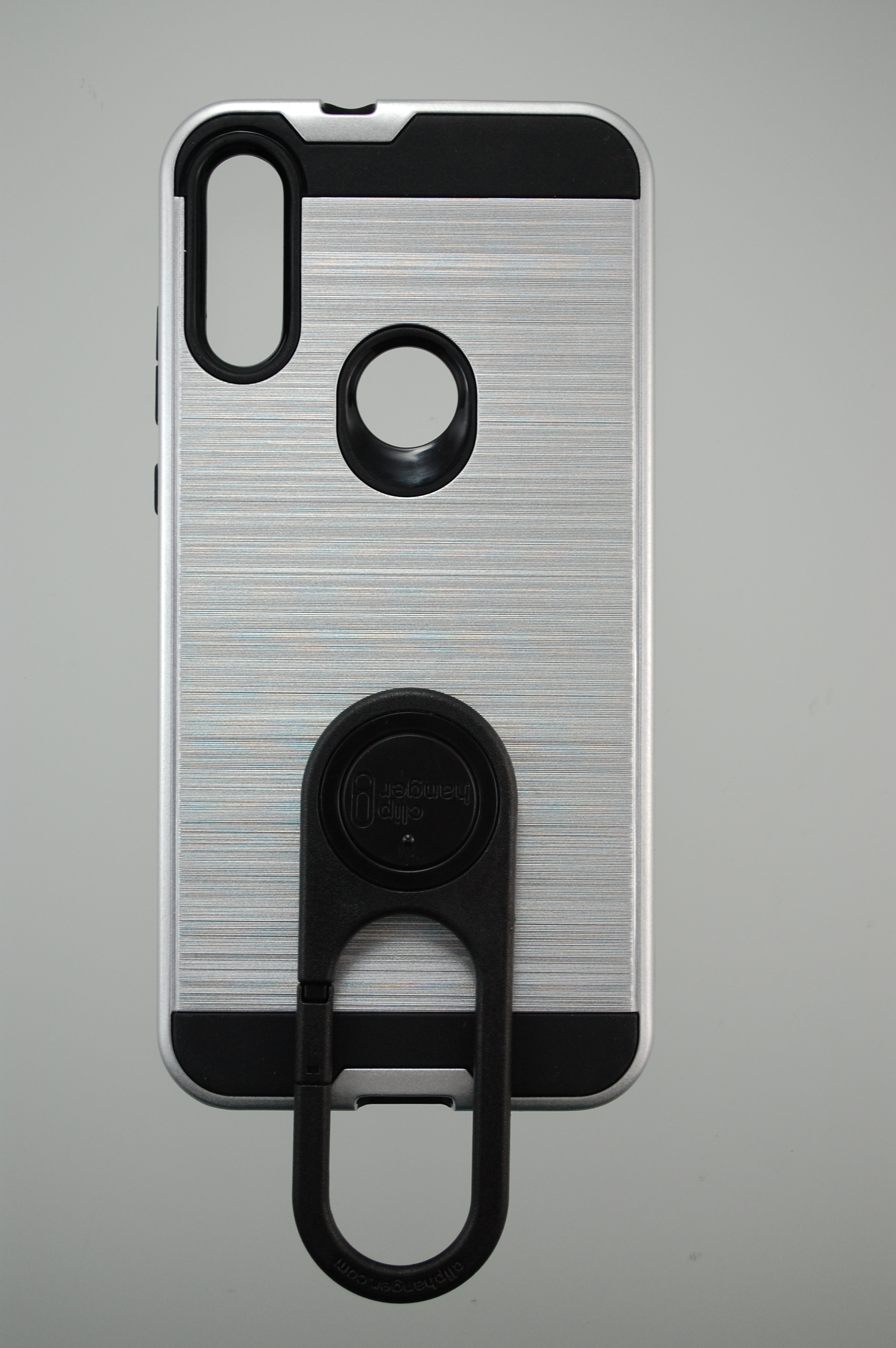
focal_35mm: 57
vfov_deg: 35.1
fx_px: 2132
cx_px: 448
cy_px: 674
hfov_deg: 23.7
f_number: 5.3
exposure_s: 1/80
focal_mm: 38
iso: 400
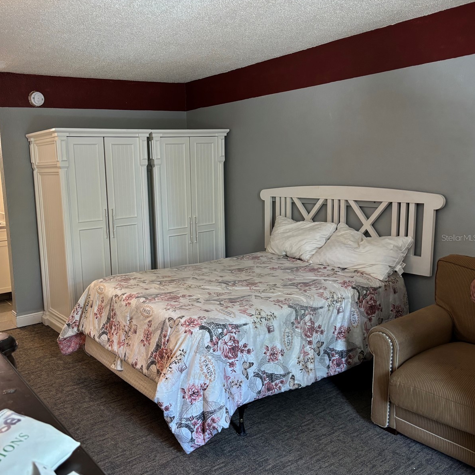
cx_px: 159
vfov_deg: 52.5
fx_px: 481
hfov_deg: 51.6
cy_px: 238
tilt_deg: -9.5
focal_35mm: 31
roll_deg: +2.5
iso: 160
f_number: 1.6
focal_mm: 5.96
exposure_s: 1/60
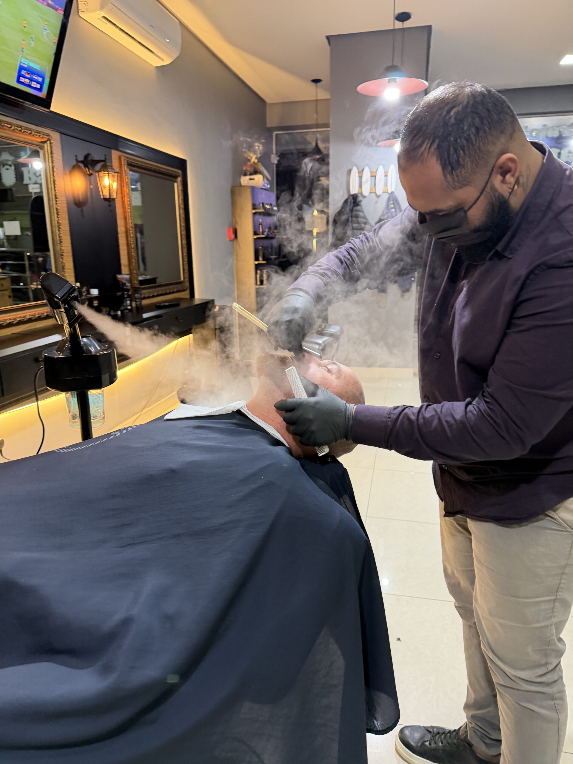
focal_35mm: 24
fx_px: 530
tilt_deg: -17.0
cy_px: 382
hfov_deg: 56.8
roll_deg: -2.4
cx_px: 286
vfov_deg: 71.6
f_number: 1.78
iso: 320
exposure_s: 1/60
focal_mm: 6.76
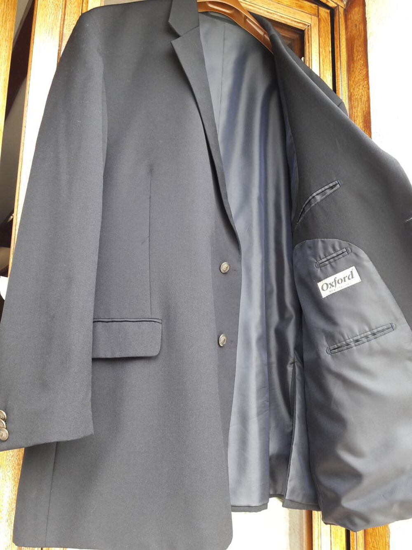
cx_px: 206
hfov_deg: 49.8
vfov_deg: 63.4
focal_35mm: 28
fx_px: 444
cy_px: 275
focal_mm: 3.7
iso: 80
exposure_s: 1/100
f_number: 1.9
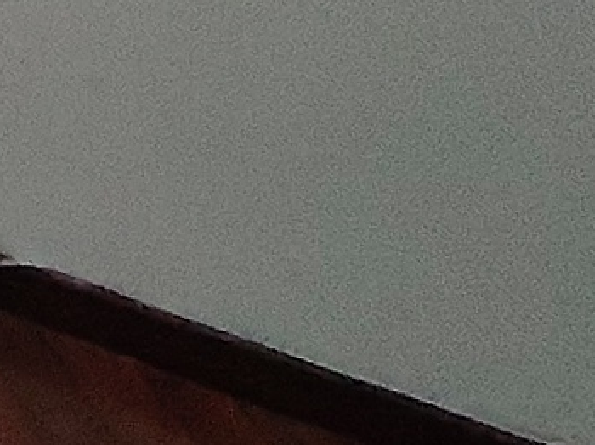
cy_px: -605
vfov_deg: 10.3
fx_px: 2164
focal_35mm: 126
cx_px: -726
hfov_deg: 12.9
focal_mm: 1.43
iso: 336
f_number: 2.2
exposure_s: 1/33.3
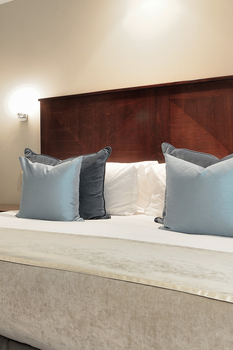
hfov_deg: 25.5
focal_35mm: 46
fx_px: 447
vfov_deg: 42.7
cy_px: 162
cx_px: -64
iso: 100
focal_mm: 17
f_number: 11
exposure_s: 13
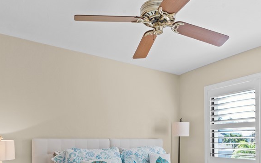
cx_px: 159
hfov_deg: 60.6
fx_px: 221
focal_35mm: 31
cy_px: 131
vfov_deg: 39.0
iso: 640
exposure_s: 1/3
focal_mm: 16
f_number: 11
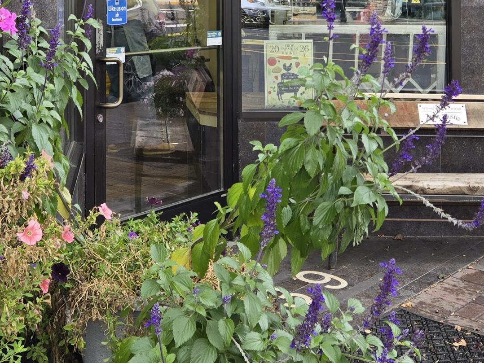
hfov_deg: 30.0
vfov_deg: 21.7
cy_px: -41
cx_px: 155
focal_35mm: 64
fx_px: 895
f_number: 1.8
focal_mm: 5.4
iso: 40
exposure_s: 1/126
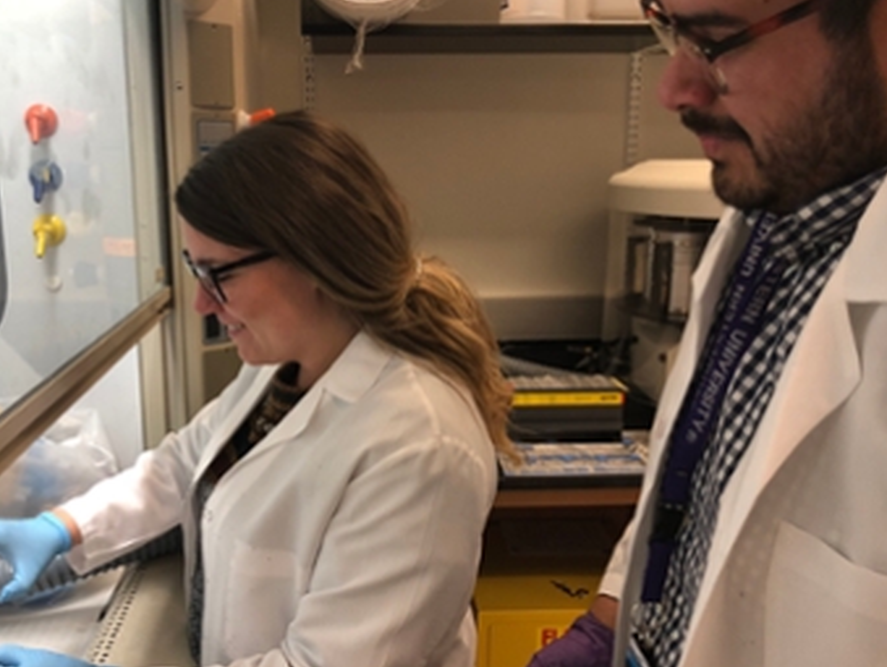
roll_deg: -0.6
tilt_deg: -11.6
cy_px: 340
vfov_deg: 43.0
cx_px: 385
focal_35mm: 33
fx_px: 846
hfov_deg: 55.1
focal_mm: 3.99
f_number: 1.8
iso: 40
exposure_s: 1/20
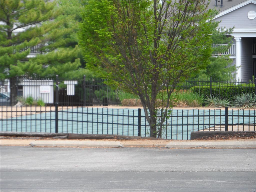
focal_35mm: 178
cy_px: 96
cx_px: 128
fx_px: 1316
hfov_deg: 11.1
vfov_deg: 8.3
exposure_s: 1/180
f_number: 4.5
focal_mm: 28.9
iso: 80
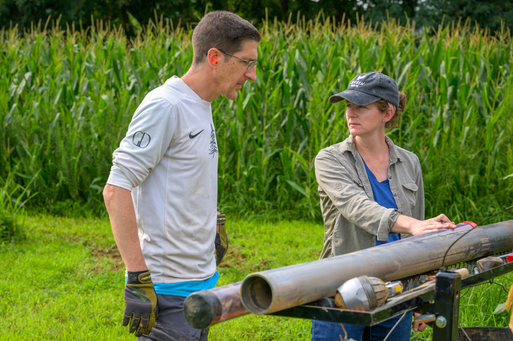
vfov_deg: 16.8
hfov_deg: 25.0
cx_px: 220
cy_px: 196
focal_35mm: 81
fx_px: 1153
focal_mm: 70
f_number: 5.6
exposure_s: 1/200
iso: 80
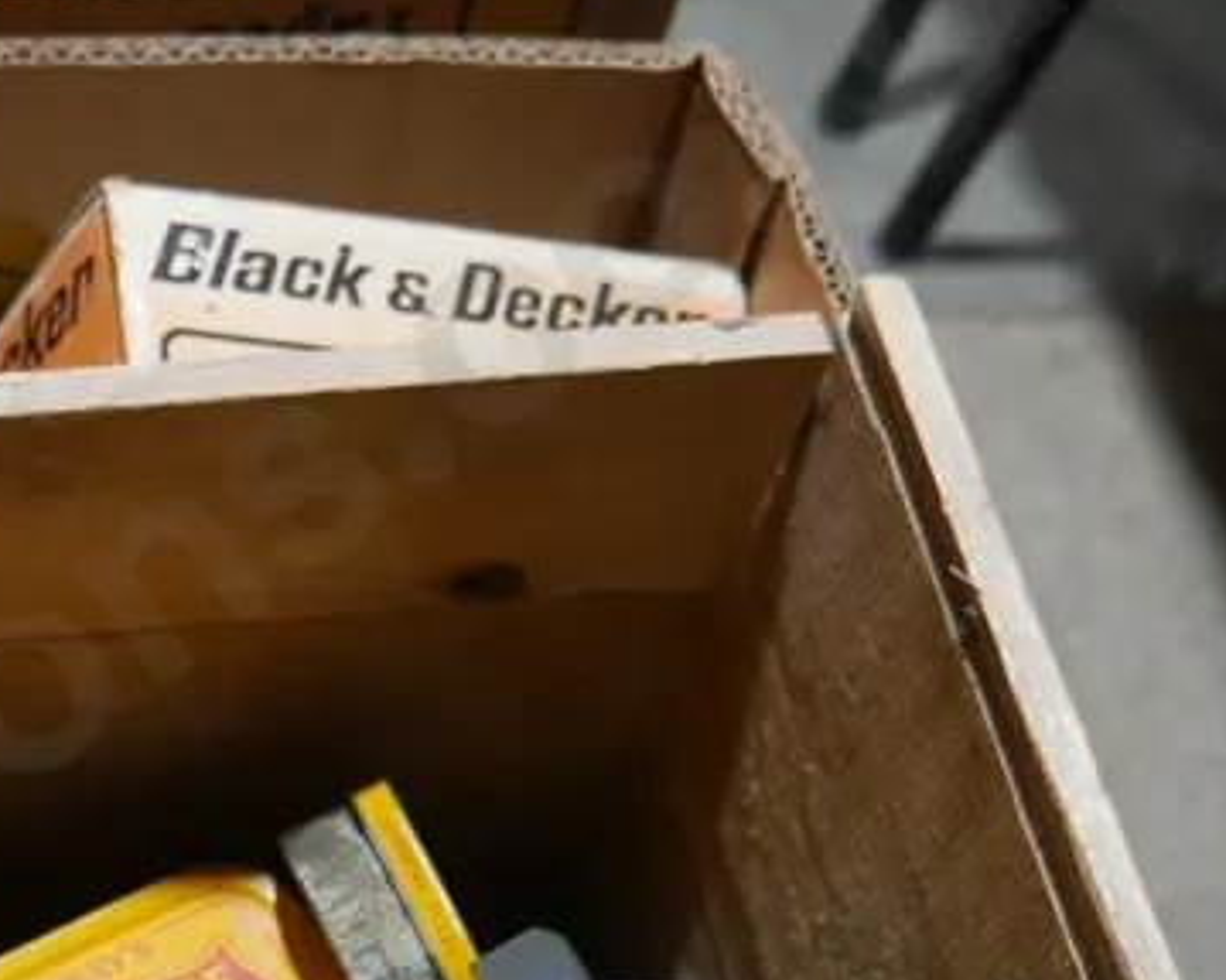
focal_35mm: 78
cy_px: 995
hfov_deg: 21.9
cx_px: -379
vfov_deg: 19.1
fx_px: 2829
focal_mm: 14
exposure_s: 1/60
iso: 250
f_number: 3.5
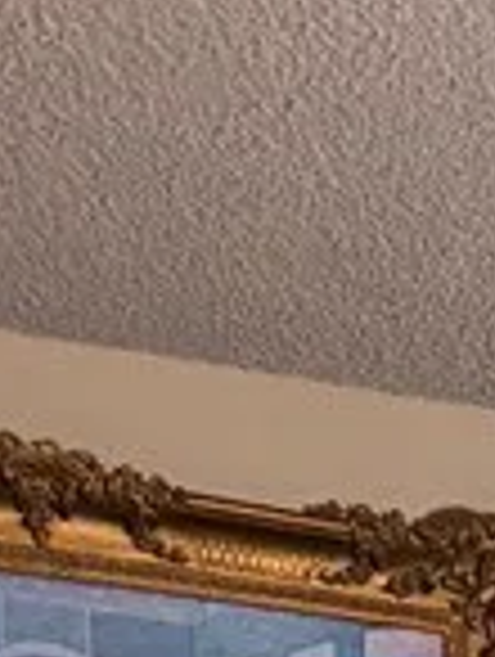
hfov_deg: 7.5
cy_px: 1670
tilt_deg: -2.7
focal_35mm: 168
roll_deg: +0.2
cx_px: 1598
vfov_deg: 10.0
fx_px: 3194
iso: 640
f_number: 1.78
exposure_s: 1/40
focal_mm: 6.76
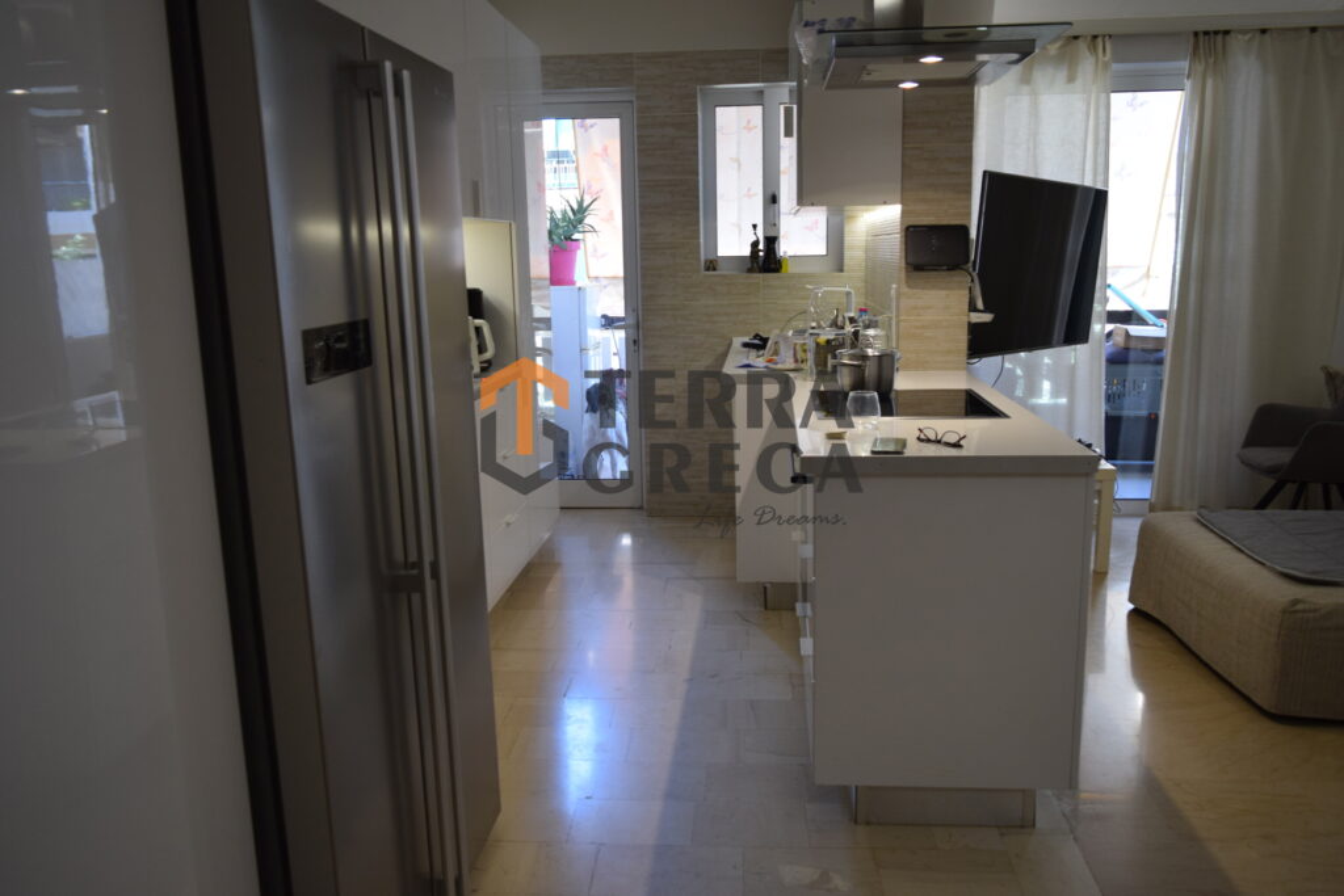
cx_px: 672
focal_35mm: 27
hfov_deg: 67.4
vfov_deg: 47.9
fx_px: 1008
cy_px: 448
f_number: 4
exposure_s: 1/60
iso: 450
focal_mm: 18
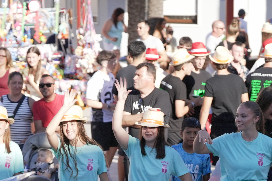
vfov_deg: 7.1
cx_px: 137
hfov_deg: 10.7
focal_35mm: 192
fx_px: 1452
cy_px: 169
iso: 1600
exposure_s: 1/6400
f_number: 3.5
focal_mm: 85
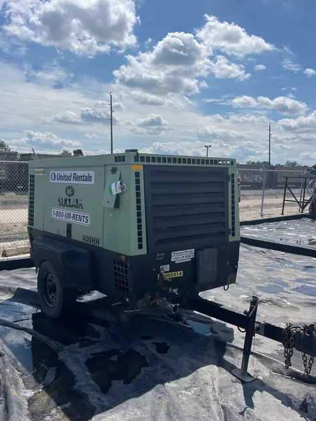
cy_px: 232
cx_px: 142
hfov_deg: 46.8
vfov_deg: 59.8
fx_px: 365
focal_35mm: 30
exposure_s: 1/6173
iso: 50
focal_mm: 5.1
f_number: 1.6
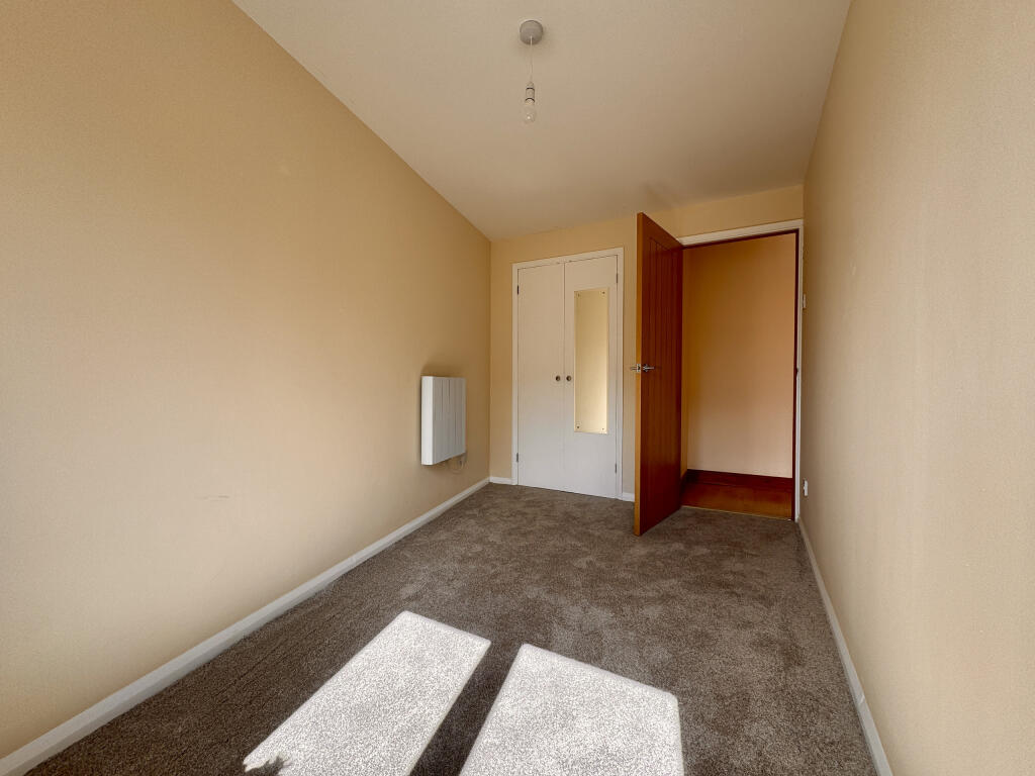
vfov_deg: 85.7
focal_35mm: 14
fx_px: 419
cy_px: 388
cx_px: 518
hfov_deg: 102.1
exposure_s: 1/171
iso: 40
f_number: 2.2
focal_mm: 2.22
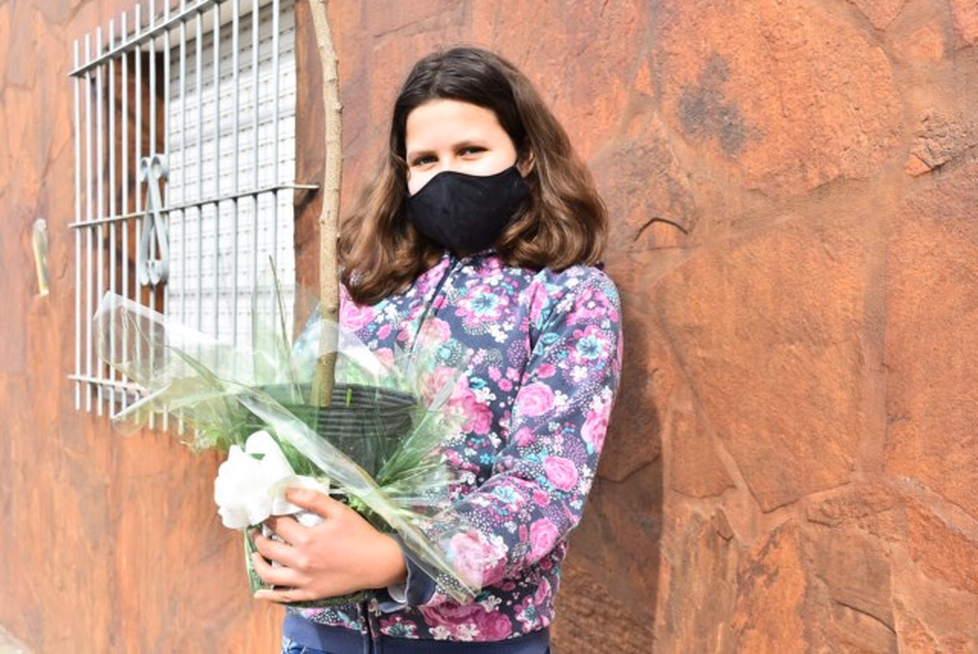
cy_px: 327
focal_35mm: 46
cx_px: 489
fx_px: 1264
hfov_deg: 42.3
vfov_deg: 29.0
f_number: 7.1
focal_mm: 31
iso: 100
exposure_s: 1/125
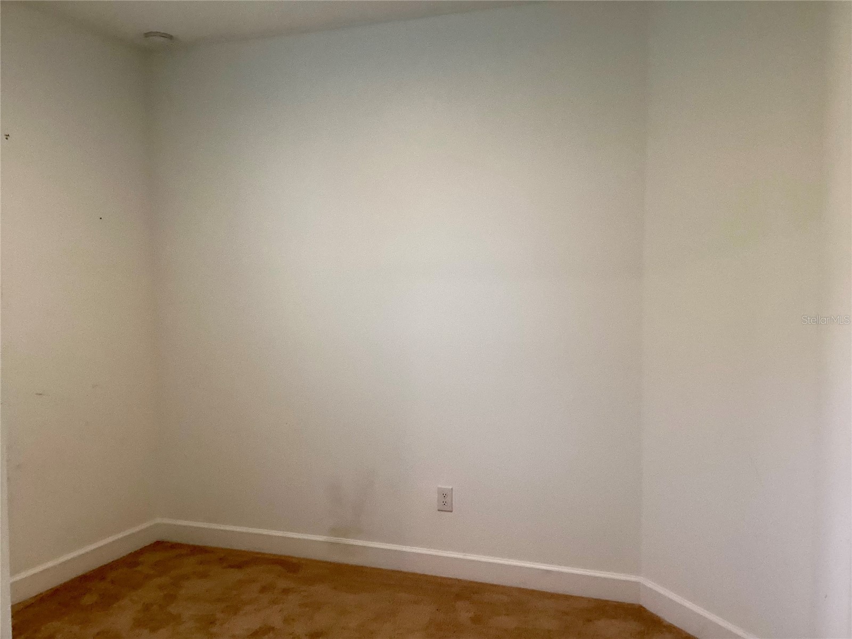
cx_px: 426
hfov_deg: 58.4
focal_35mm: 31
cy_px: 320
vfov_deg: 45.4
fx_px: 763
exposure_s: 1/60
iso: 160
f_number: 2.4
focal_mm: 3.3
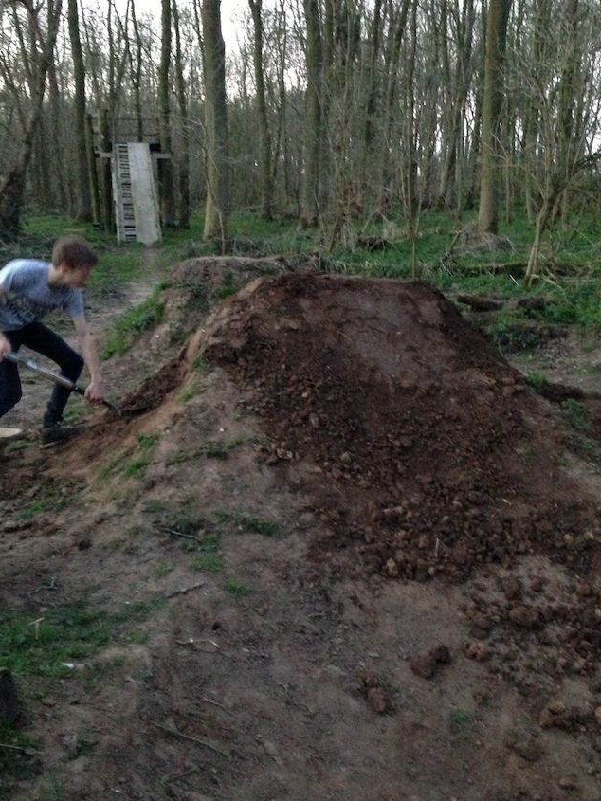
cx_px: 329
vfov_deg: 46.8
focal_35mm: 40
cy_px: 394
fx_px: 926
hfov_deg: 35.9
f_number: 2.4
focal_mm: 4.13
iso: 800
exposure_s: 1/15
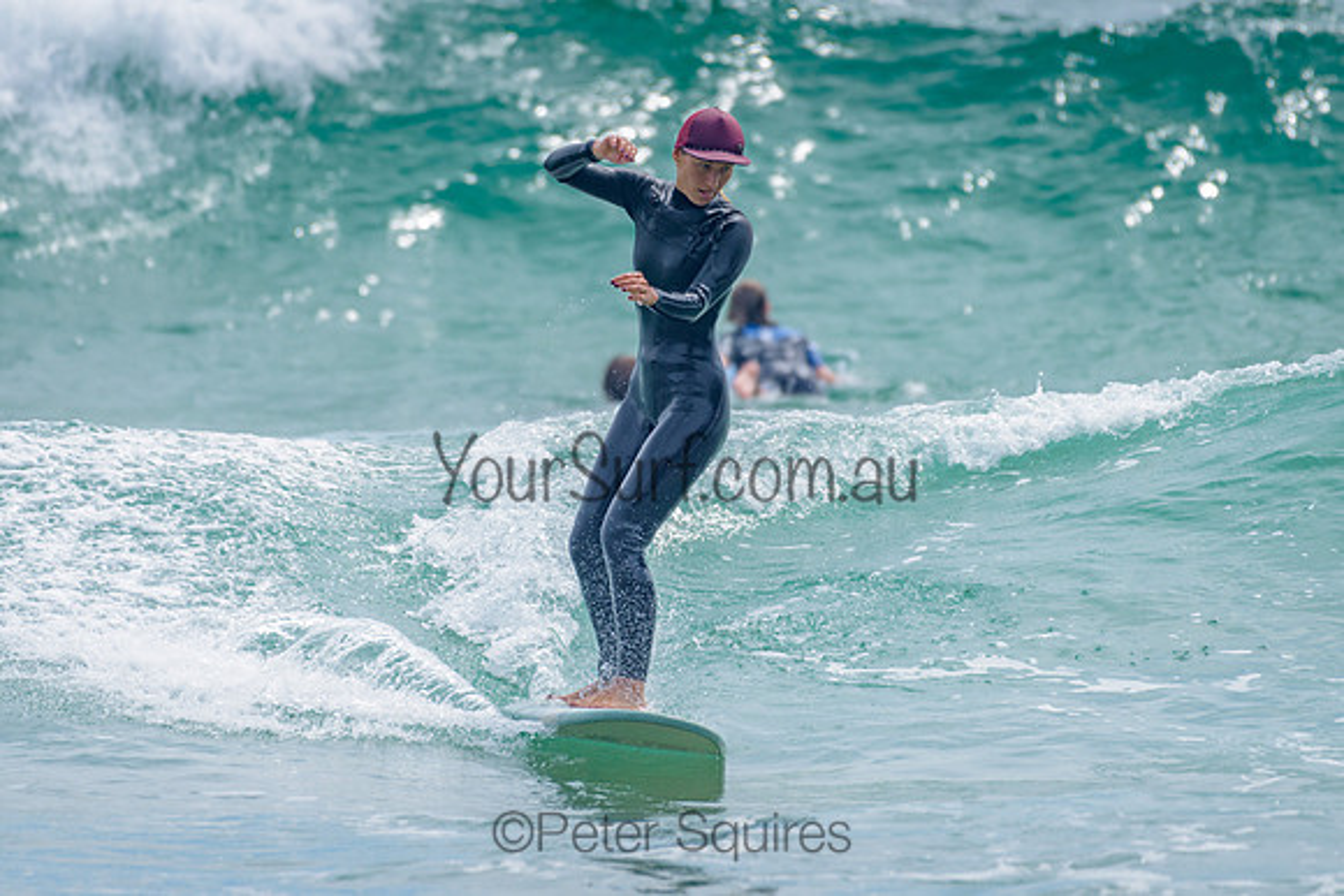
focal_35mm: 613
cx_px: 649
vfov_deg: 2.2
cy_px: 366
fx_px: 22874
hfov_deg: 3.4
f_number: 5.6
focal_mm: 500
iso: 180
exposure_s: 1/2000
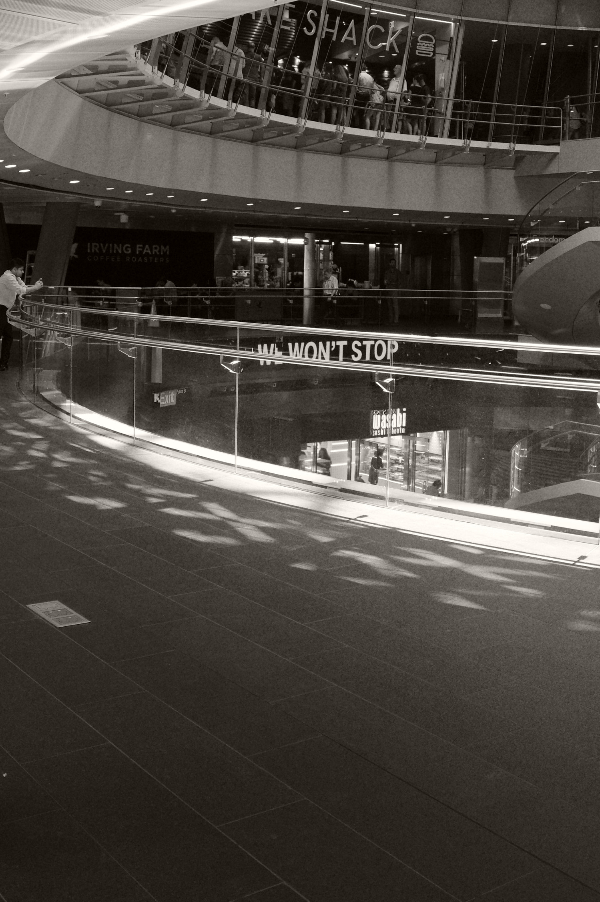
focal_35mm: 41
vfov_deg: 47.0
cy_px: 336
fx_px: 1027
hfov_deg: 32.4
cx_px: 224
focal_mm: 20
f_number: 6.3
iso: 1000
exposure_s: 1/160
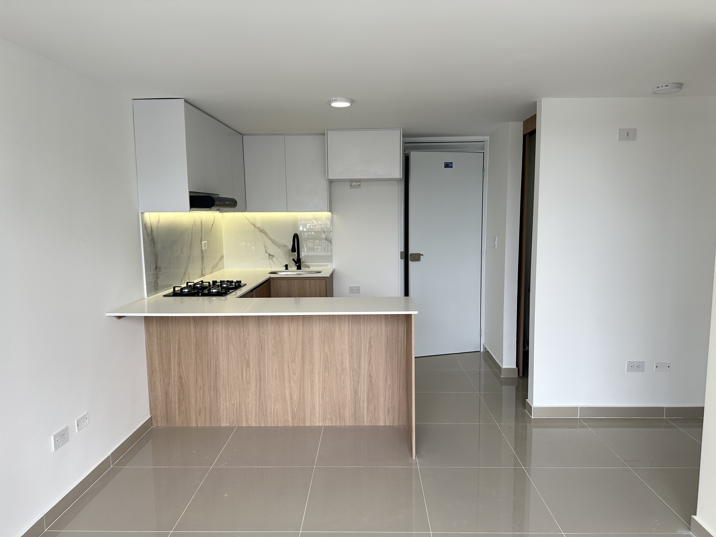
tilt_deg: -6.4
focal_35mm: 24
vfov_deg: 56.8
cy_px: 268
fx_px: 496
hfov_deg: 71.6
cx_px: 358
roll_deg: +0.4
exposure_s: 1/331
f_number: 1.78
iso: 80
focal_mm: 6.86
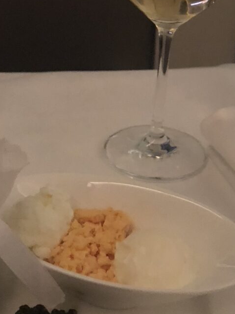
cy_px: 72
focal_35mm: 70
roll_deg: -1.2
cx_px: 157
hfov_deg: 20.9
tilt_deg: -21.3
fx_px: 634
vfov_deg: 27.3
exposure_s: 1/4
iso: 100
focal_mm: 4
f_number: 1.8
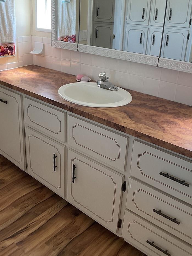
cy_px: 98
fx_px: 370
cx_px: 74
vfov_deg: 38.0
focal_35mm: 50
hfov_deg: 29.0
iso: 64
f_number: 1.8
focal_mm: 3
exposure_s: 1/120
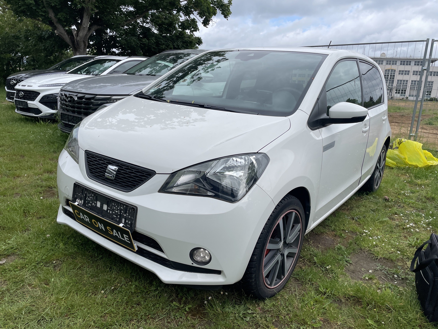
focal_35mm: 26
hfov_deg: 67.3
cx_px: 219
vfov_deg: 53.1
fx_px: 329
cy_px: 164
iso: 32
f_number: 1.6
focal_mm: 4.2
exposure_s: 1/2747
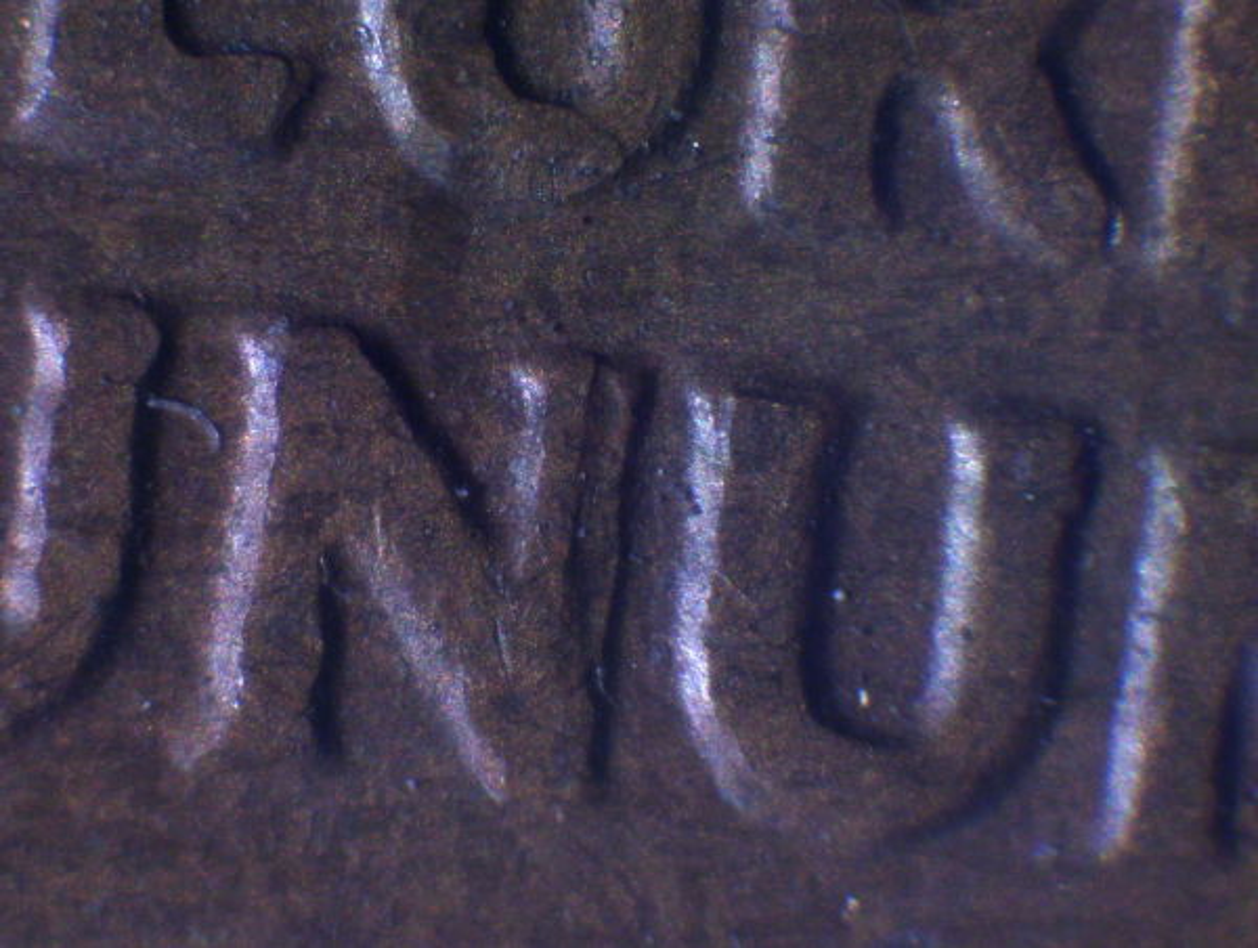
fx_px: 3931
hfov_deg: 18.2
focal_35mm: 108
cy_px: 474
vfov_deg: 13.7
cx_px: 629
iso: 160
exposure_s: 1/8
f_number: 4.6
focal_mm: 18
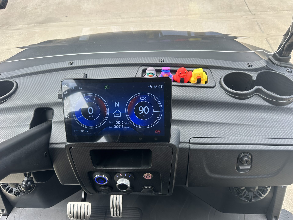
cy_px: 110
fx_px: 203
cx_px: 146
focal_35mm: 24
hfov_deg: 71.6
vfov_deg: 56.8
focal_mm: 6.86
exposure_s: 1/810
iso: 80
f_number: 1.78
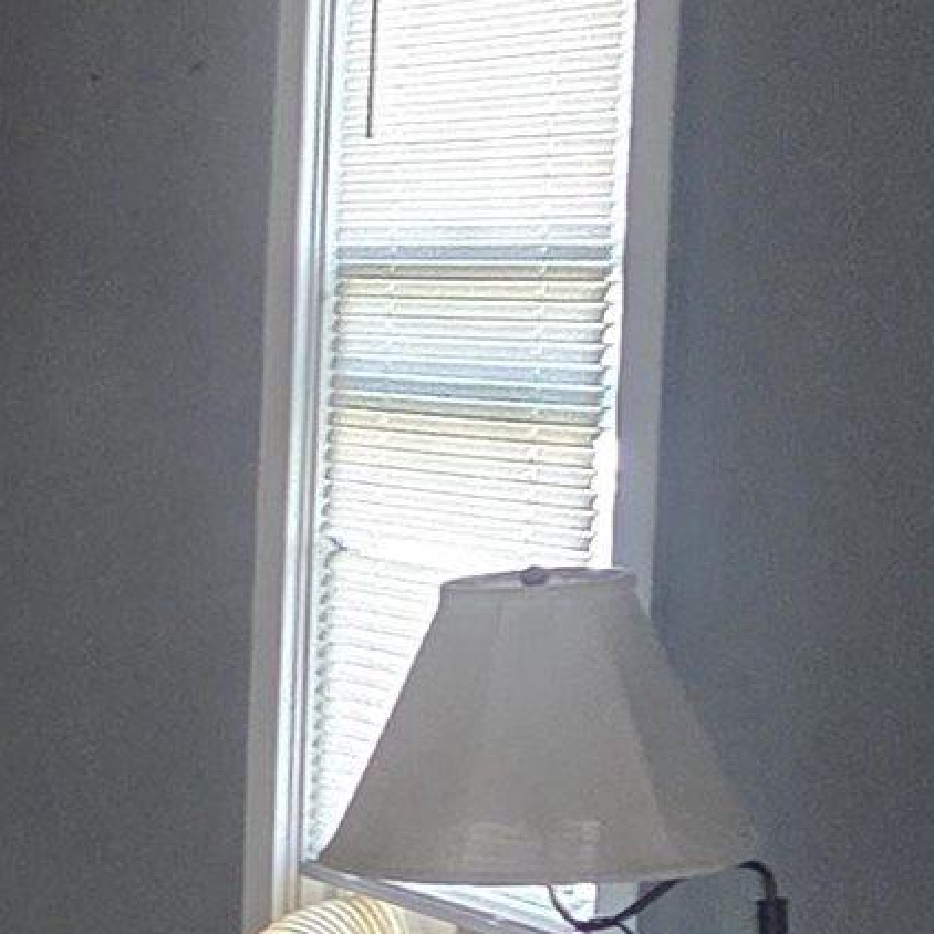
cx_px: -1439
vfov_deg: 11.7
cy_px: 987
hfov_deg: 10.0
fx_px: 4518
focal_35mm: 148
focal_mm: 5.4
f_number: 1.8
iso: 400
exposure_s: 1/120
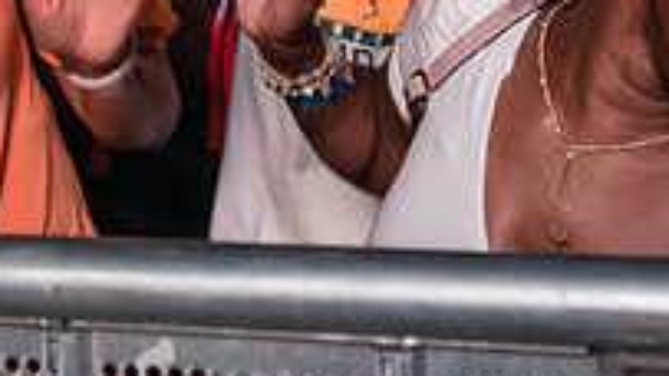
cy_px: -48
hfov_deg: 15.7
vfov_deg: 9.1
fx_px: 2341
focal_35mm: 132
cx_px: -112
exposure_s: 1/100
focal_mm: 44
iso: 3200
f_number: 3.5
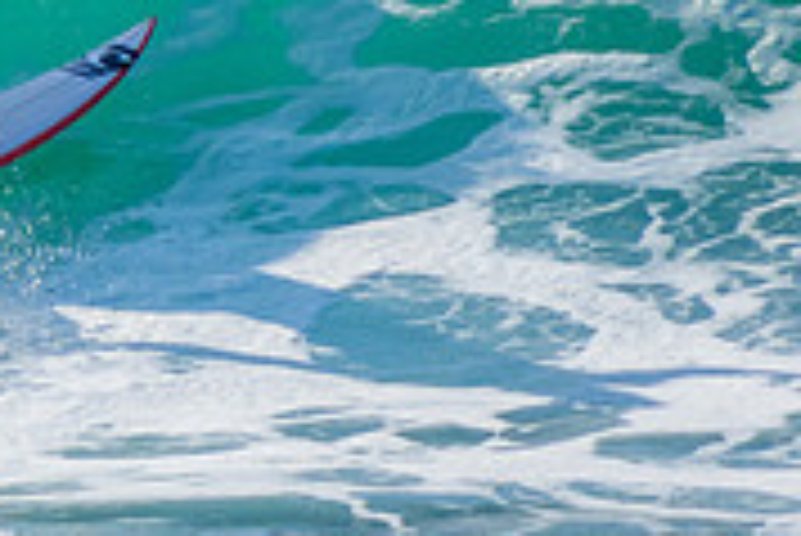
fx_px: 43600
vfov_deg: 0.7
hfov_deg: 1.1
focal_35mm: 1958
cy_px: -173
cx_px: -306
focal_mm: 400
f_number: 5.6
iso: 250
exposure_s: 1/2000
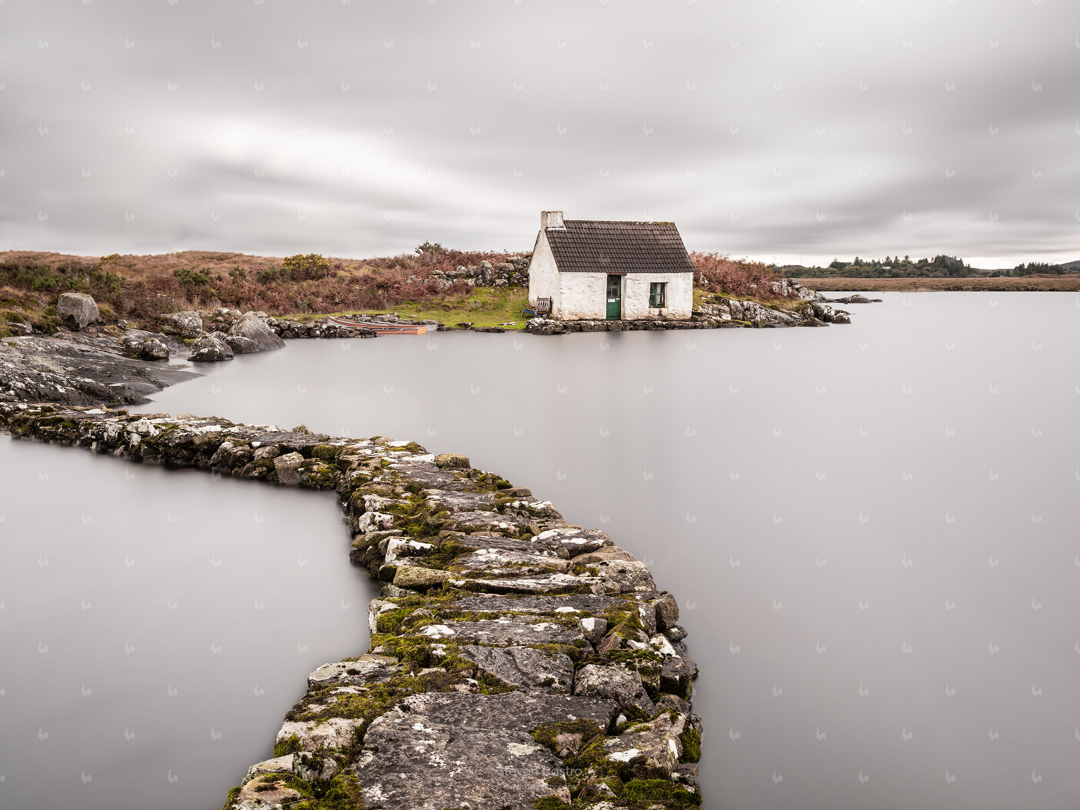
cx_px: 540
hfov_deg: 52.6
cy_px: 405
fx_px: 1092
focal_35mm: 35
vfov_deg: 40.7
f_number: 16
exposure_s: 120
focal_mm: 44
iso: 100
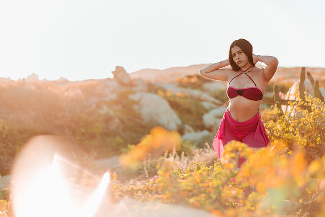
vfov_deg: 23.4
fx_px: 524
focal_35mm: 58
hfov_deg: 34.5
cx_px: 162
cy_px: 108
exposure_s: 1/1250
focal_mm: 58
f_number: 1.8
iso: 50
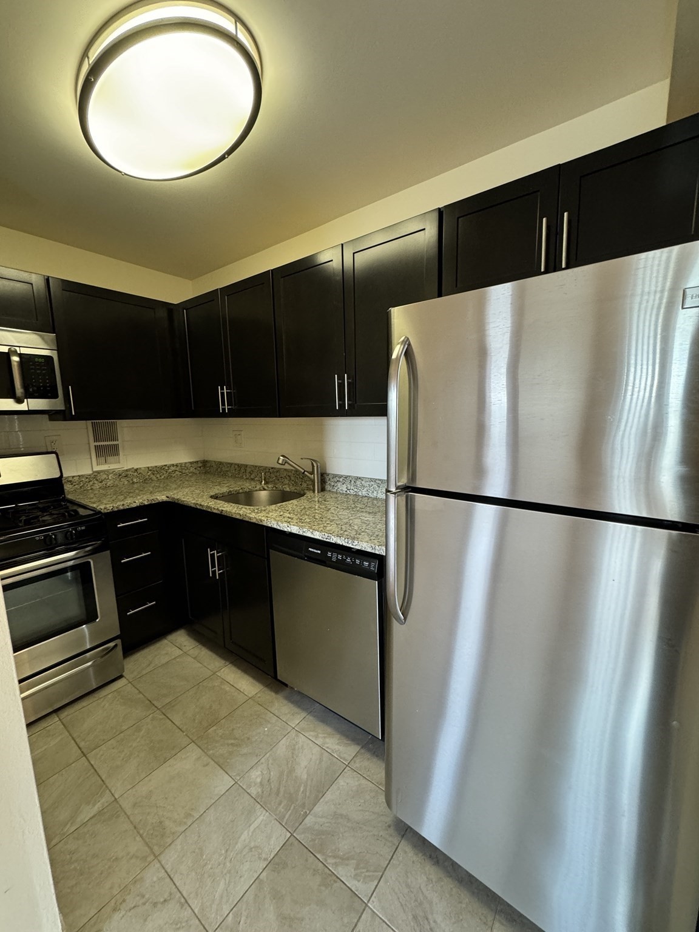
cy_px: 466
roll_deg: +1.0
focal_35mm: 14
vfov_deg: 102.1
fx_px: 377
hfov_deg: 85.7
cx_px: 350
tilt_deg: -9.0
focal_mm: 2.22
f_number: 2.2
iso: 250
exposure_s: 1/60
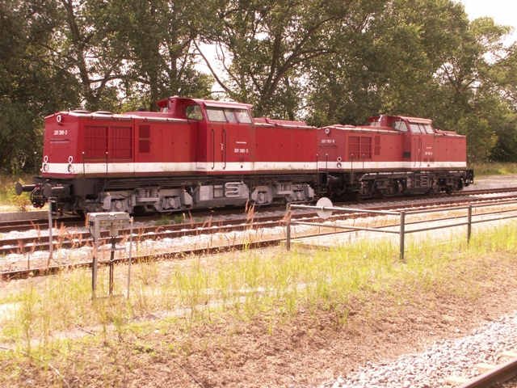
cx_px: 258
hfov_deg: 41.2
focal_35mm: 46
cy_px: 194
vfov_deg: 31.5
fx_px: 687
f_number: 5.6
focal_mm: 7.73
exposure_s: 1/125
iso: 50
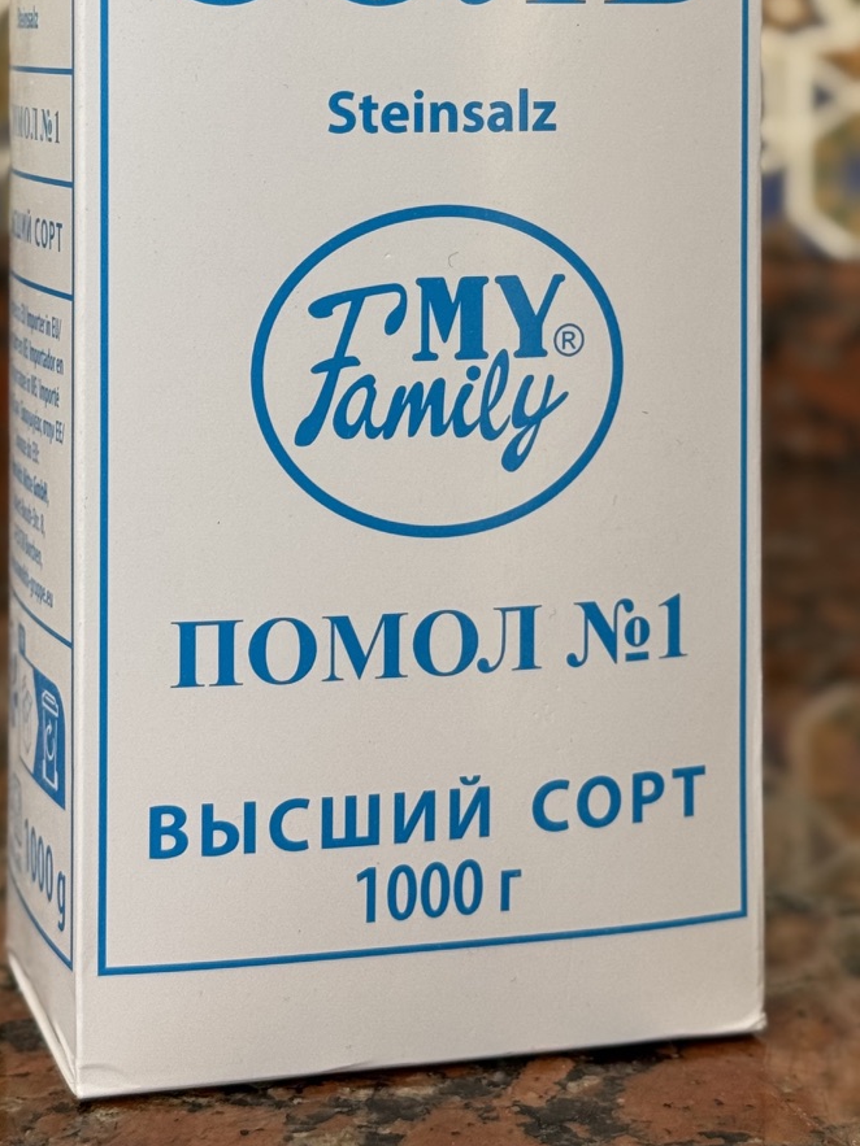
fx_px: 2883
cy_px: 109
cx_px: 413
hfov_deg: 17.0
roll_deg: +0.0
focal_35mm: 87
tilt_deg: -1.0
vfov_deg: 22.0
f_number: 1.78
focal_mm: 6.76
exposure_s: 1/358
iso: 64
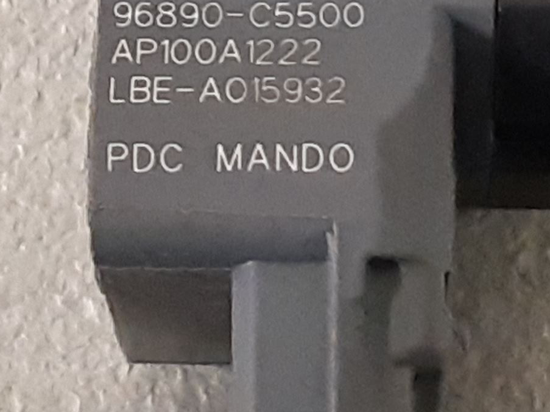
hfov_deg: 32.6
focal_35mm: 59
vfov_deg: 24.3
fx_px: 937
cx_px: 210
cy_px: 63
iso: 320
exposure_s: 1/25
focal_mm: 3.93
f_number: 1.7
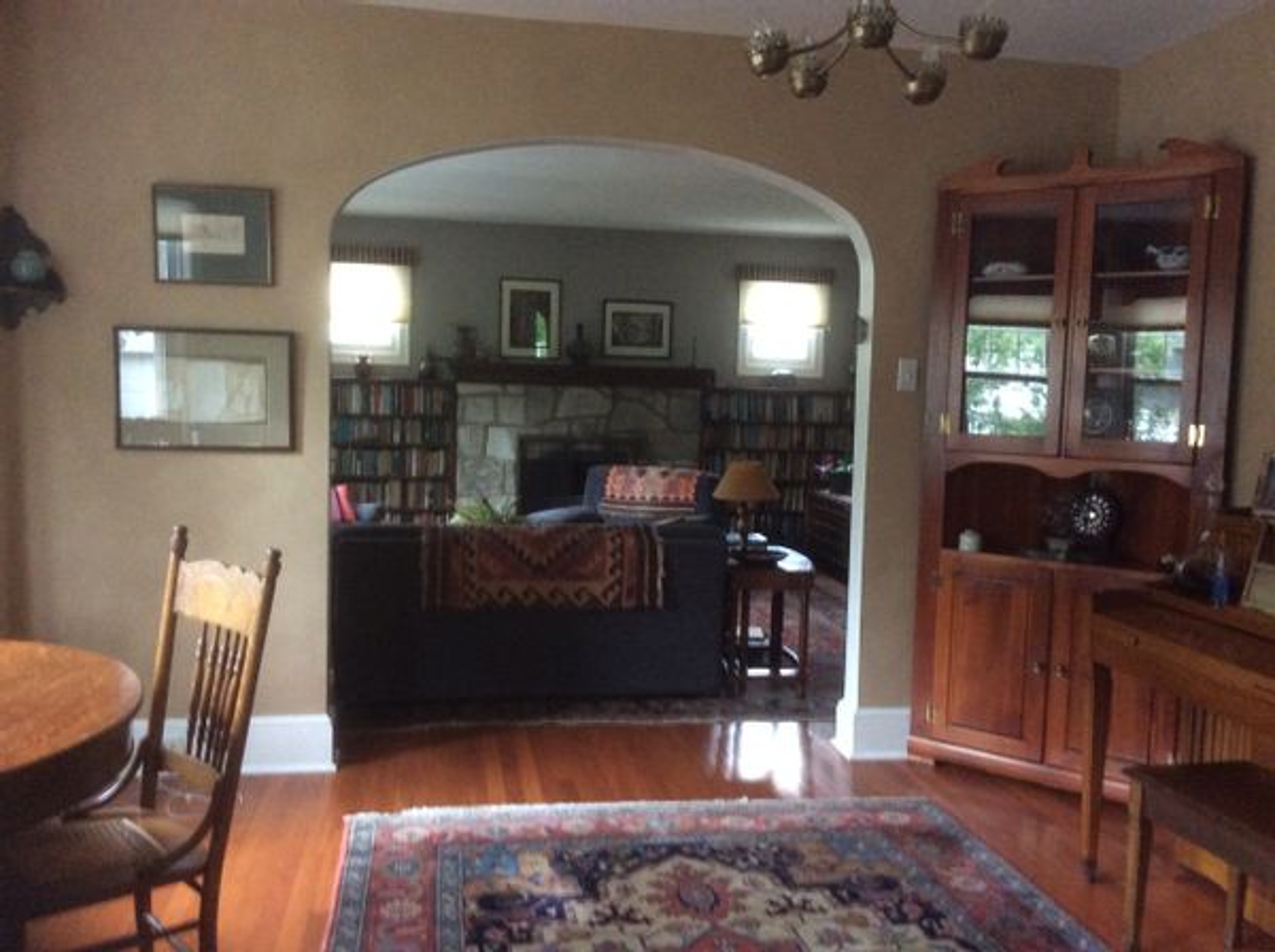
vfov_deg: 44.0
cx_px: 638
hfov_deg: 56.9
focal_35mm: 32
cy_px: 476
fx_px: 1177
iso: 320
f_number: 2.4
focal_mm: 3.3
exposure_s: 1/15
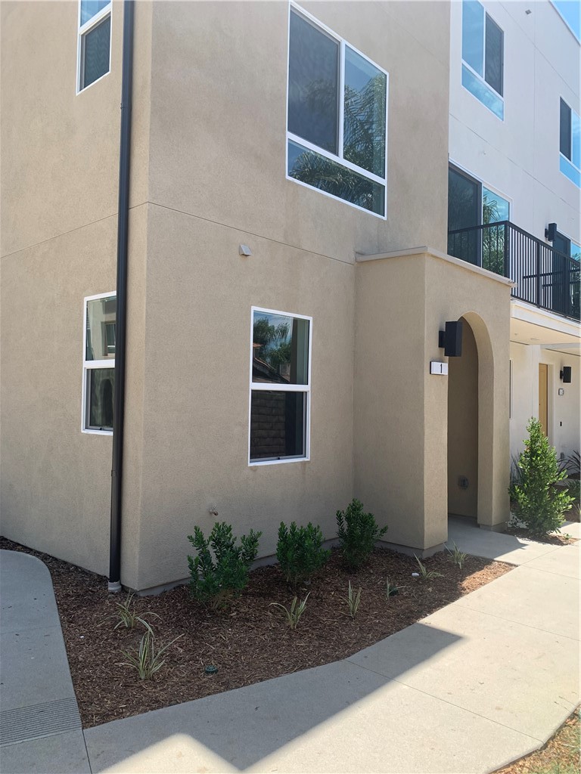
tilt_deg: +0.9
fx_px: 582
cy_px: 387
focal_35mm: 26
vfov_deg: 67.3
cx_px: 290
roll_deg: -0.8
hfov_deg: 53.1
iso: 25
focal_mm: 4.25
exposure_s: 1/972
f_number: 1.8
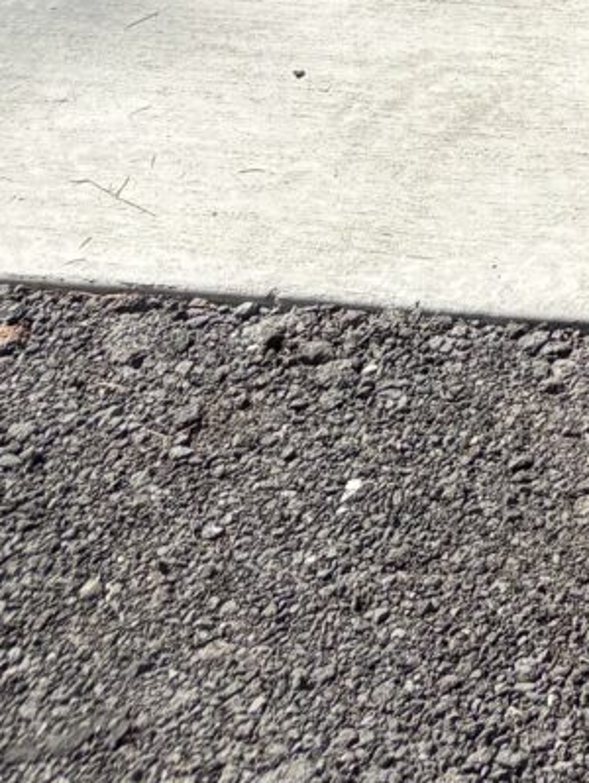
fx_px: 2831
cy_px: -1018
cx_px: 1365
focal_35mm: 125
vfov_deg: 12.7
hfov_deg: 10.4
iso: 50
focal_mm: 5.96
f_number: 1.6
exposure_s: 1/1517
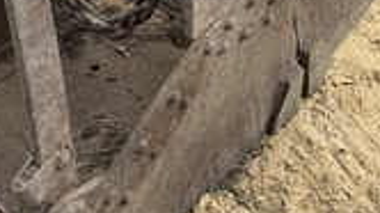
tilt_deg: -35.1
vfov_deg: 18.8
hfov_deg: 33.2
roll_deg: -2.7
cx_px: 151
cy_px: 34
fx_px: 634
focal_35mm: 63
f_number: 1.78
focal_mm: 6.76
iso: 100
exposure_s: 1/1106
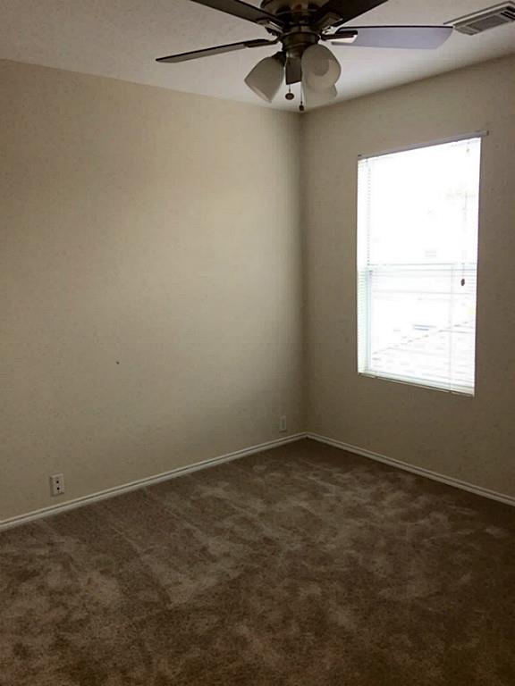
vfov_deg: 61.7
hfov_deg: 48.2
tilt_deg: -9.8
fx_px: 575
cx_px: 258
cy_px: 343
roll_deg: +2.2
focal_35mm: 29
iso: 40
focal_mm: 4.15
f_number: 2.2
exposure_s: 1/30
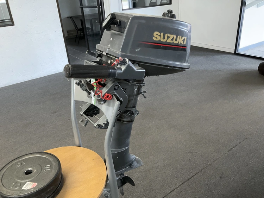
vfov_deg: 48.3
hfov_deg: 61.6
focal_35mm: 29
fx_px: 221
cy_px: 99
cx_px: 132
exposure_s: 1/40
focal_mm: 3
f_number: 1.8
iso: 200
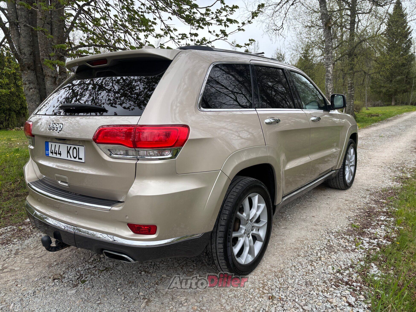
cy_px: 156
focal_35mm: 26
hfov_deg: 67.3
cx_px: 208
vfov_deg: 53.1
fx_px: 312
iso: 50
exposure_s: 1/272
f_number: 1.6
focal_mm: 5.96
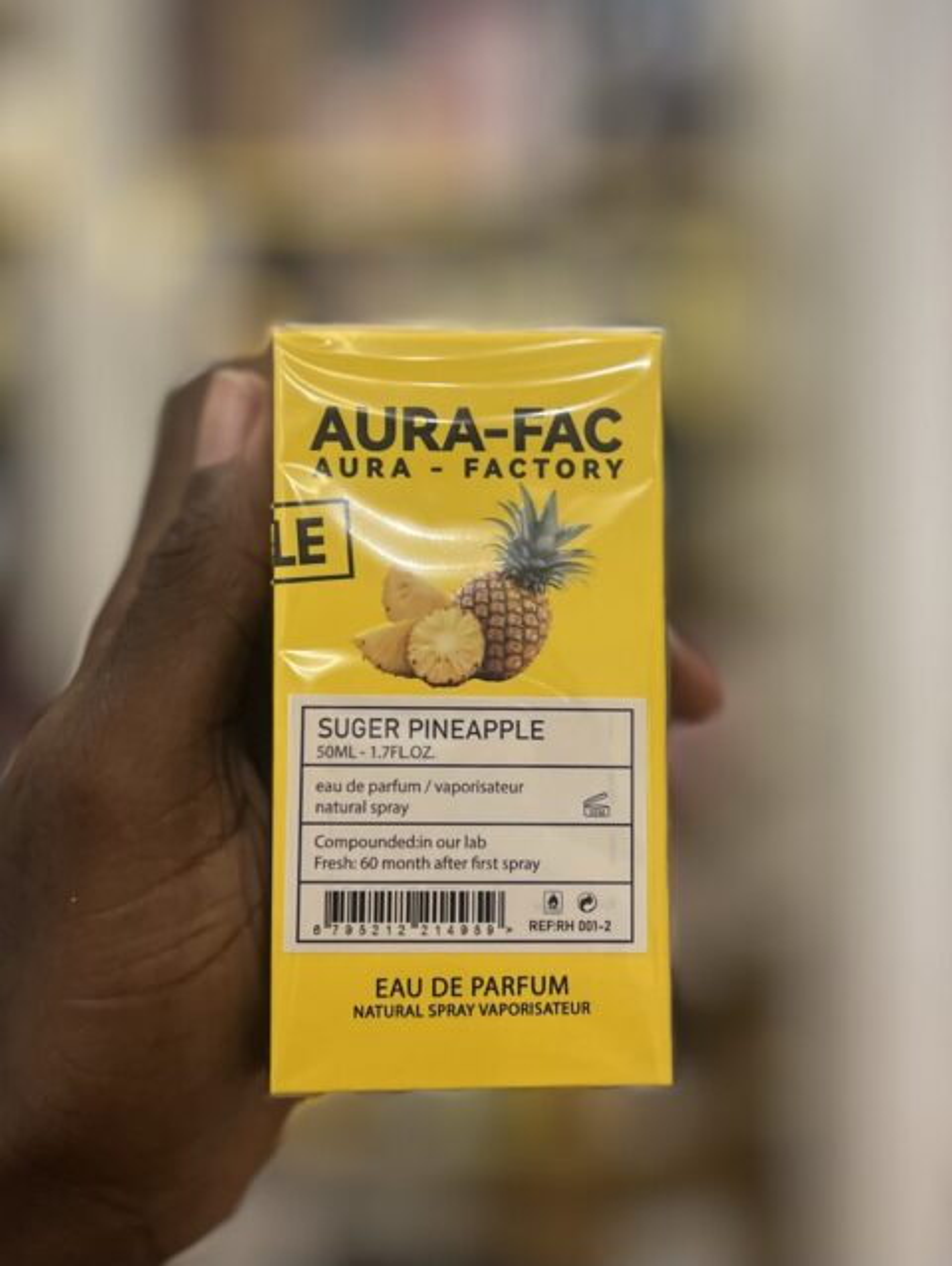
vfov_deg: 67.2
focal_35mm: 26
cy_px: 633
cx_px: 476
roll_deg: +0.2
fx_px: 951
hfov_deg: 53.2
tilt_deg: -2.5
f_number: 1.5
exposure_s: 1/50
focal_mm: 5.7
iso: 200
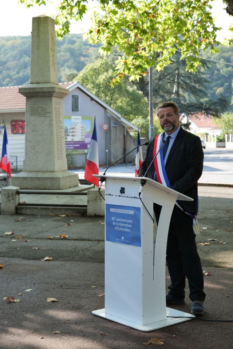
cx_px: 116
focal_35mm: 60
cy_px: 174
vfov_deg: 33.4
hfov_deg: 22.6
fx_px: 582
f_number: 5.2
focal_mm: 60
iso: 125
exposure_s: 1/60
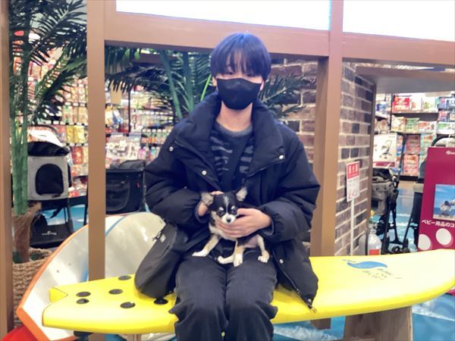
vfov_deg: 45.4
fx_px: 407
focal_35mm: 31
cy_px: 170
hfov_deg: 58.4
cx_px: 228
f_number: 2.4
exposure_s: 1/50
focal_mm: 3.3
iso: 160
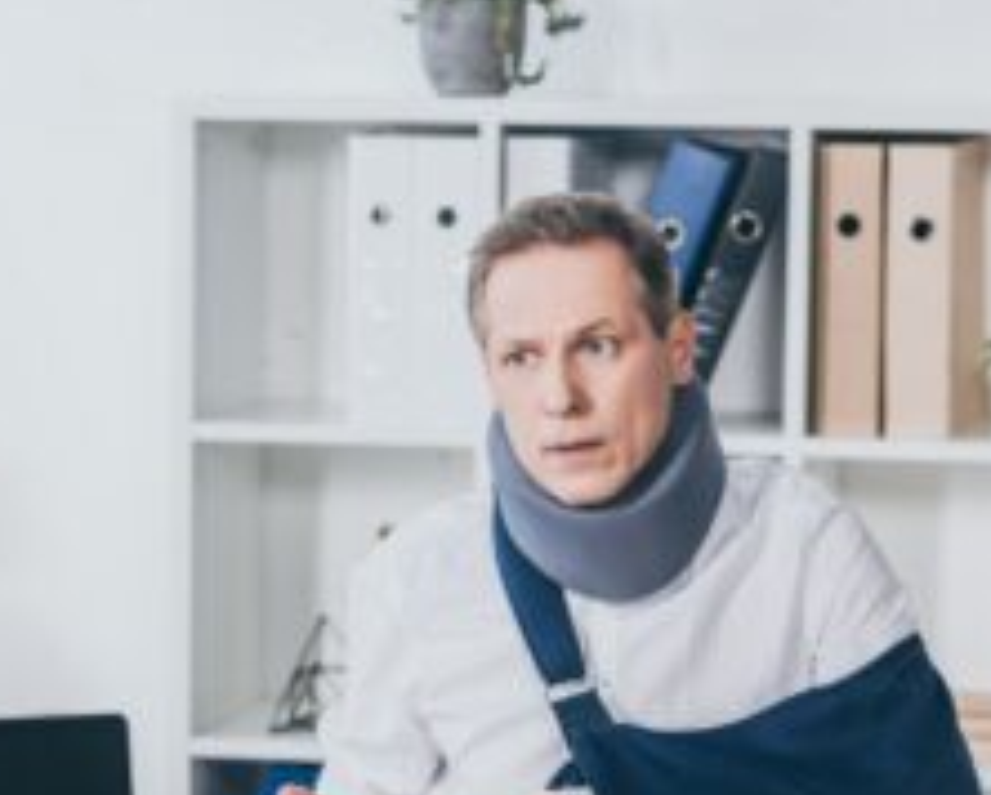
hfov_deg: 11.3
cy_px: 585
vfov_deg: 9.0
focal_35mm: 171
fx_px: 5020
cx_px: 482
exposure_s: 1/160
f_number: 4.5
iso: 160
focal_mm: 100
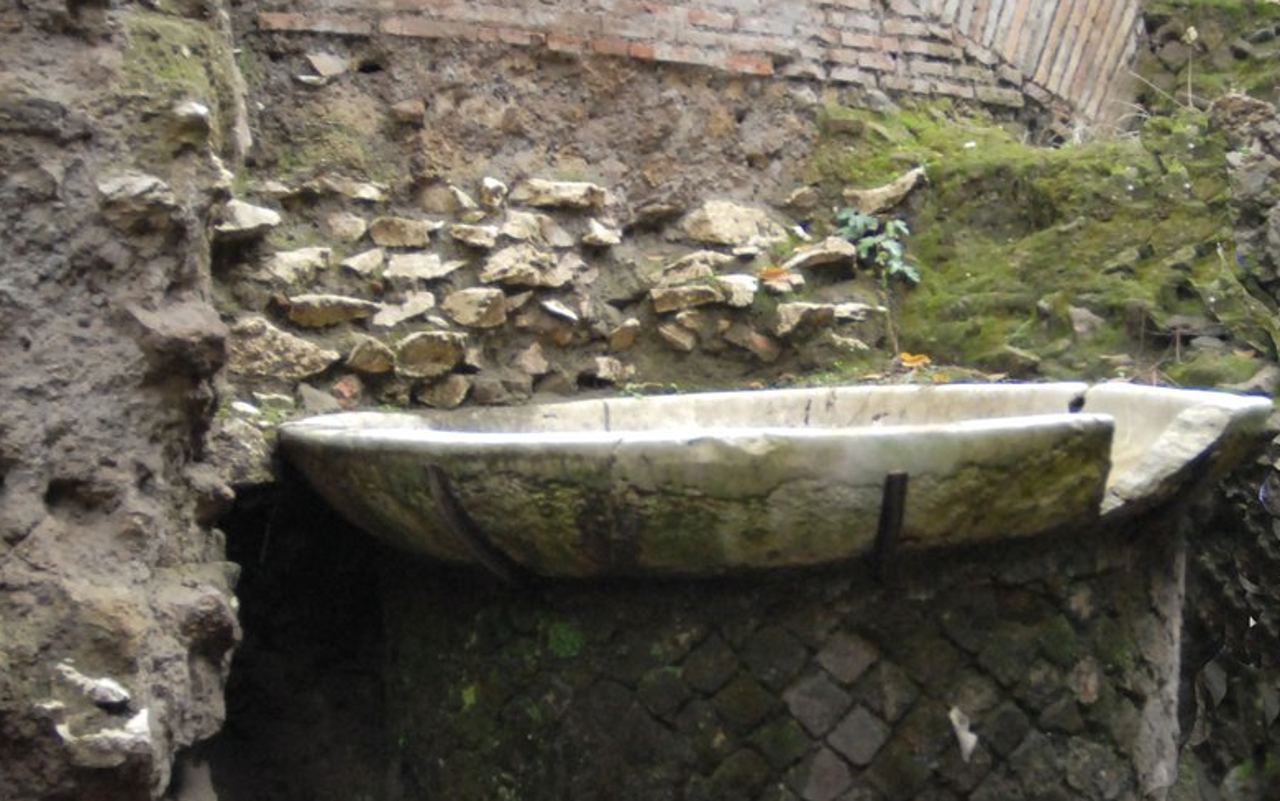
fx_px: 1431
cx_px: 720
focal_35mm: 41
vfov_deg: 31.2
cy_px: 447
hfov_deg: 48.1
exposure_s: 1/30
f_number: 2.8
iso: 800
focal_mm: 14
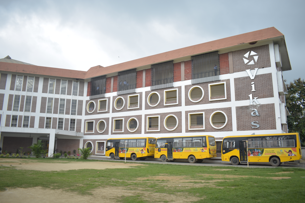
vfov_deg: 47.9
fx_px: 229
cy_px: 102
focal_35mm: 27
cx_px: 152
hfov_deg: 67.4
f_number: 3.5
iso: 100
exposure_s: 1/200
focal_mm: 18
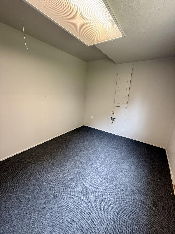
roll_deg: -1.9
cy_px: 117
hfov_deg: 85.7
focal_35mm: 14
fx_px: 94
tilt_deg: -14.6
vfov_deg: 102.1
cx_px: 88
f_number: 2.2
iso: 200
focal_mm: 2.22
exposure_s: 1/63
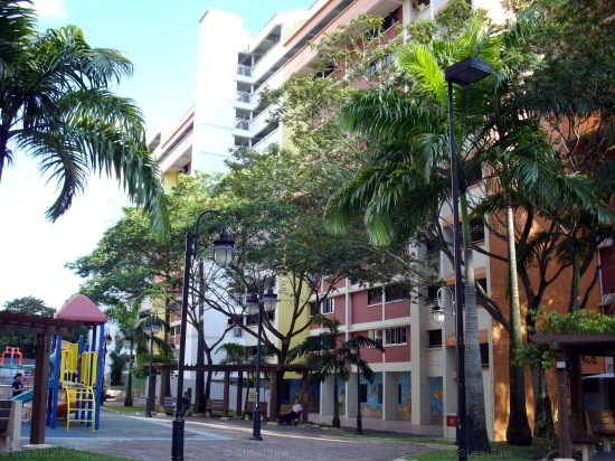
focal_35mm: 37
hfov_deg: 50.2
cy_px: 230
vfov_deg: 38.6
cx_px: 308
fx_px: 657
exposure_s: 1/200
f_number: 2.8
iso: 80
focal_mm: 6.2
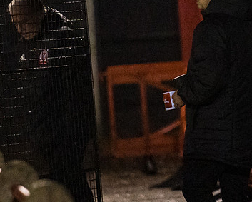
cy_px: 54
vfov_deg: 2.2
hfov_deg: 2.8
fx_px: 5240
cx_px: 221
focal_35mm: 702
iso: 6400
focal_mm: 192
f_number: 2.8
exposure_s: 1/1000
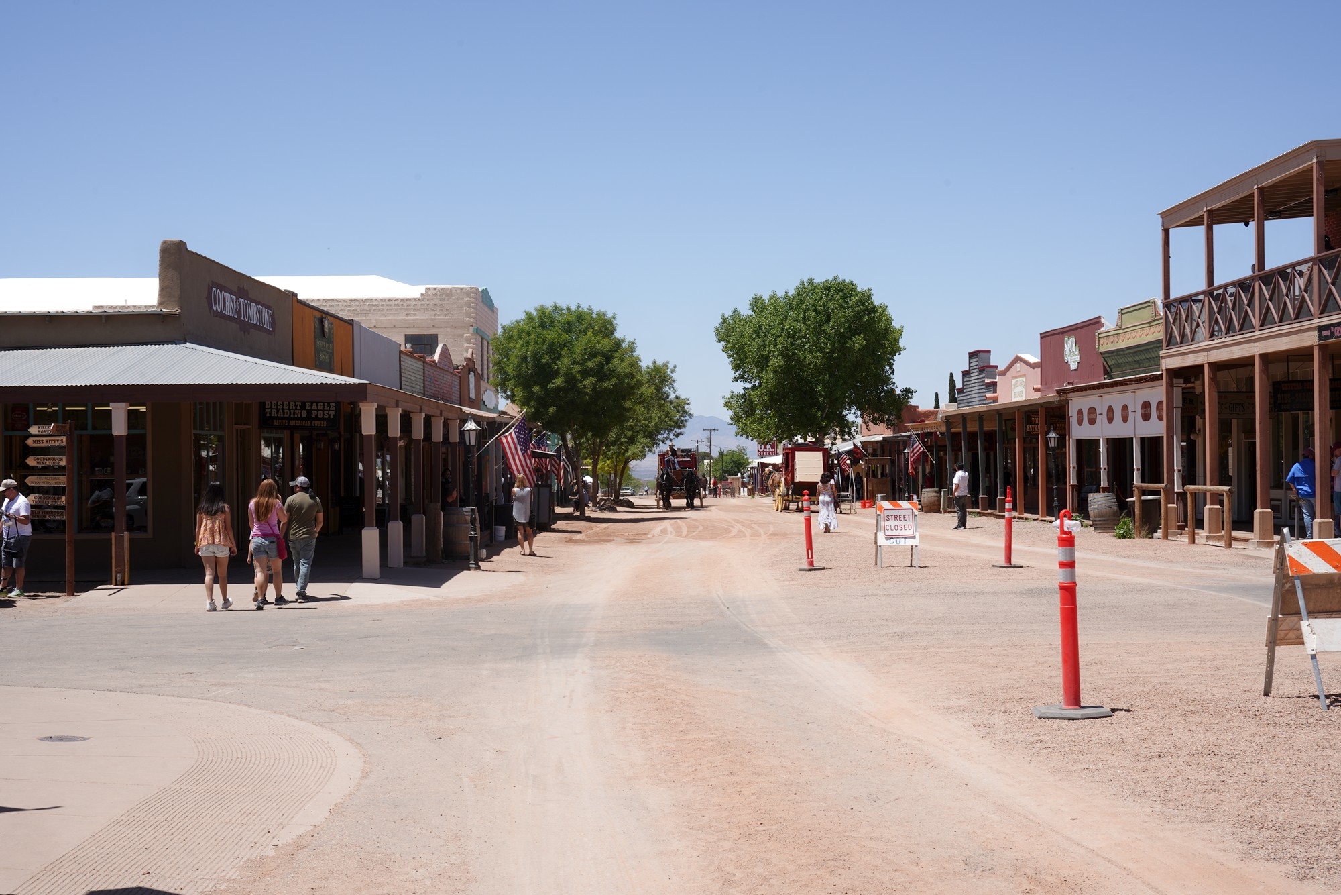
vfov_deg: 28.7
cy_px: 448
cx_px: 670
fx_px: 1751
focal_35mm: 47
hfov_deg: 41.9
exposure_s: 1/100
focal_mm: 47
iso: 80
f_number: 16
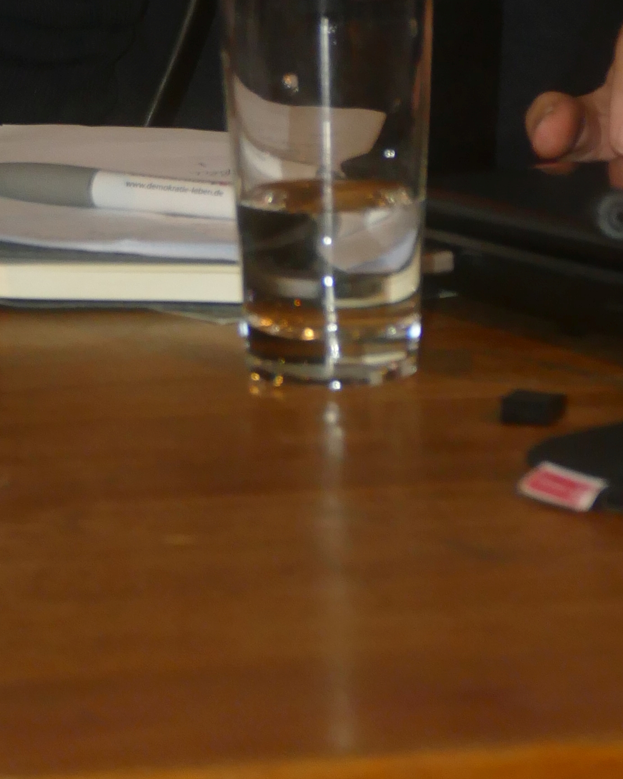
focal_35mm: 274
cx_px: 166
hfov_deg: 5.6
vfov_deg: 6.9
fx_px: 6316
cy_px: -419
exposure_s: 1/60
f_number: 3.8
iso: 800
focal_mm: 33.51
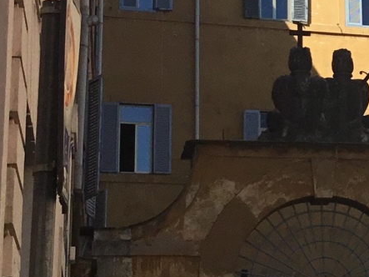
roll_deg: +3.7
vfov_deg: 10.6
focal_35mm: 140
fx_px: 1492
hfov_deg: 13.7
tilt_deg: +17.2
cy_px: 93
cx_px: 445
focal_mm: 3.3
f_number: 2.4
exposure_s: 1/1431
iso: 25
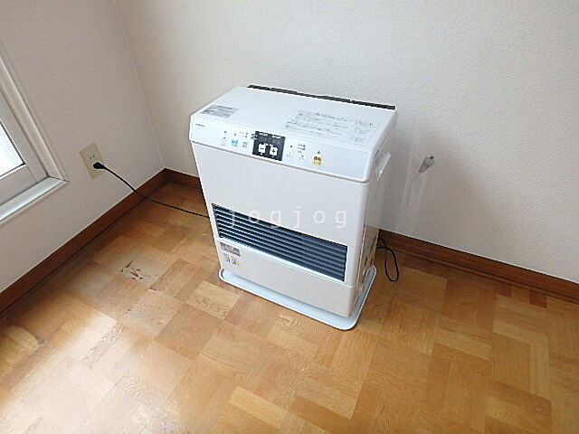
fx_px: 351
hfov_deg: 79.0
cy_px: 217
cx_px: 290
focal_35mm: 21
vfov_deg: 63.4
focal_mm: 3.7
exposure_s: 1/50
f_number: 3.5
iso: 200
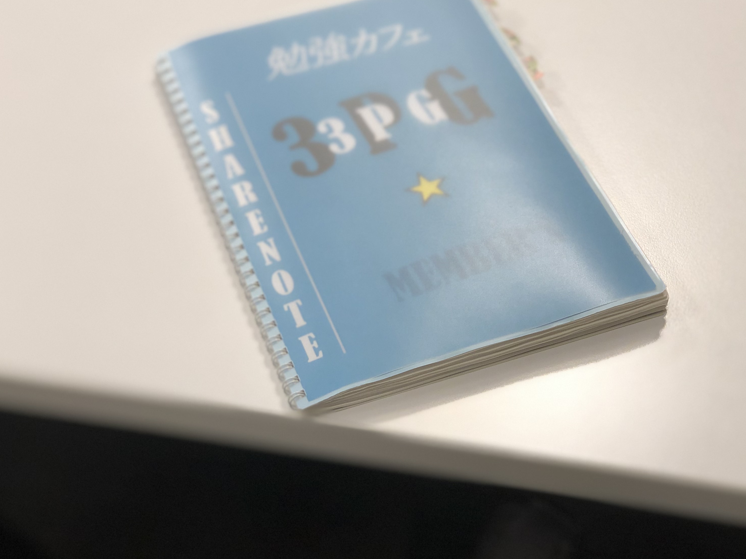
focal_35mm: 71
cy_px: 271
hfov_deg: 27.4
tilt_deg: -47.0
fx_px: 1530
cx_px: 416
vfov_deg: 20.7
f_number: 2.4
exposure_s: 1/60
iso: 40
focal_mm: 6
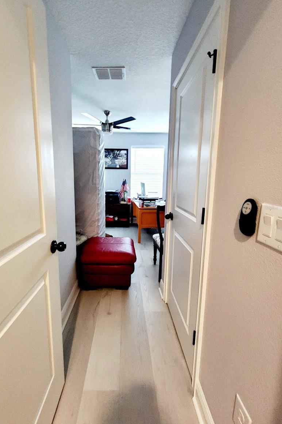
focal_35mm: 14
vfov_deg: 104.2
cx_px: 126
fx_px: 164
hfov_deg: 81.0
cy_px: 207
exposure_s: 1/30
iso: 400
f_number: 2.2
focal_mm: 2.2
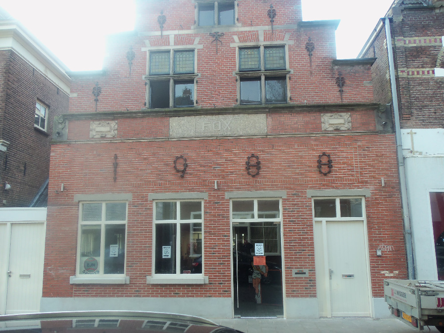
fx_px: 372
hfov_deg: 61.7
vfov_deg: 48.2
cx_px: 222
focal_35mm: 29
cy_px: 166
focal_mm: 5.2
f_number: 3.4
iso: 80
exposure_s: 1/80
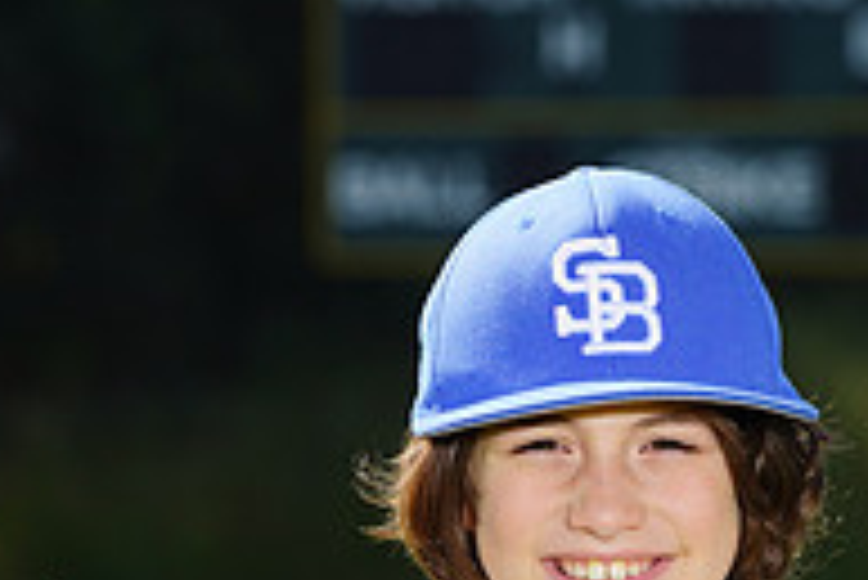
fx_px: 13126
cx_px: 553
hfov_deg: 3.8
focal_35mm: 544
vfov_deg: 2.5
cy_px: 780
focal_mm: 181
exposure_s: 1/250
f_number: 8
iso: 100
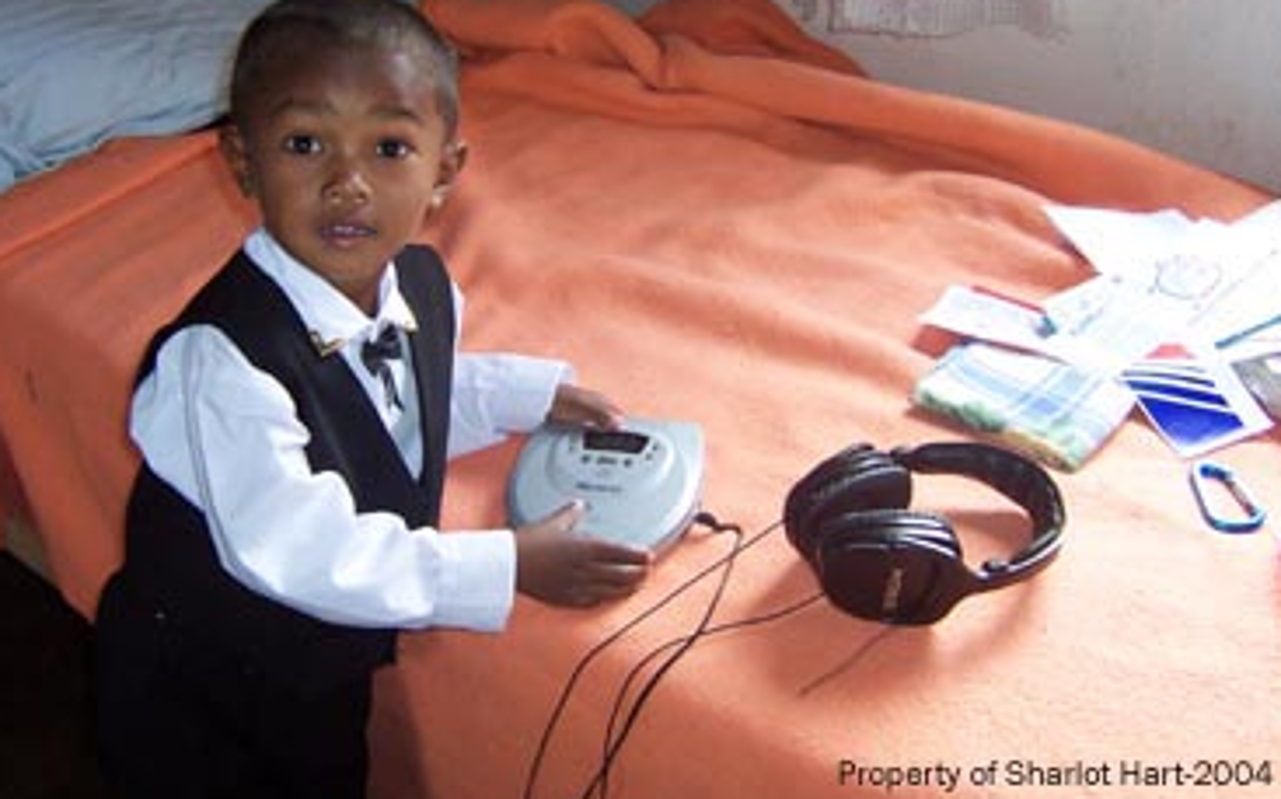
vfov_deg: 32.6
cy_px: 326
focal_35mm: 39
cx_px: 640
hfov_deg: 50.4
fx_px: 1361
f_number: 2.8
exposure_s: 1/60
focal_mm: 5.6
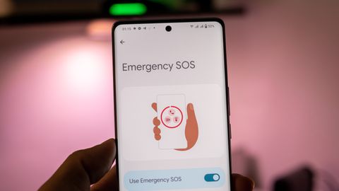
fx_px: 494
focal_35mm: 55
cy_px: 94
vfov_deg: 21.8
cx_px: 170
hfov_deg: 37.9
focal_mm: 35
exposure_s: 1/100
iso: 280
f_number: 2.2
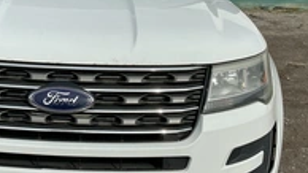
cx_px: 73
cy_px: 76
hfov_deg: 32.6
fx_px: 514
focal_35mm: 63
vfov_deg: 19.1
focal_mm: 3
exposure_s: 1/2959
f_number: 1.8
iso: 25
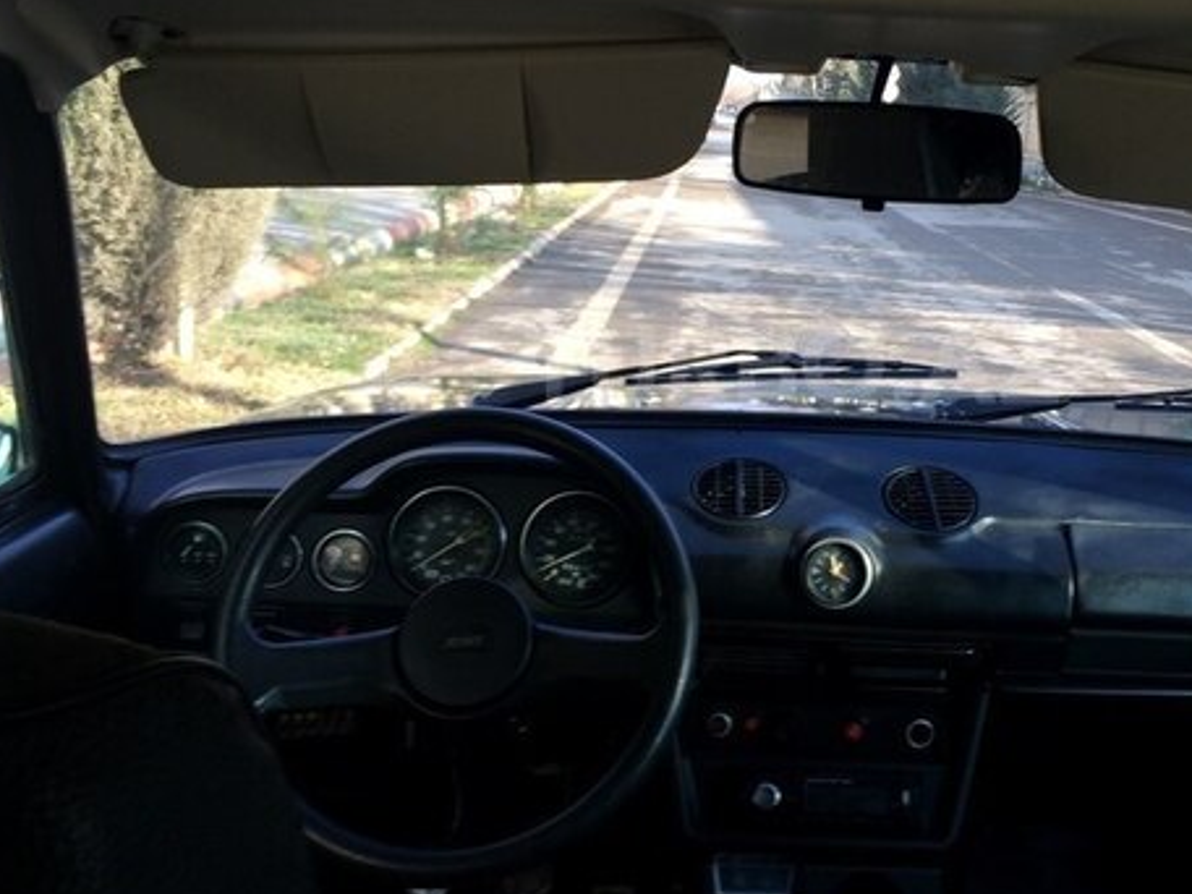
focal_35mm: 42
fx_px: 1446
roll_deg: -3.3
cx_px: 792
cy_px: 365
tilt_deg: -9.9
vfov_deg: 34.3
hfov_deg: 44.2
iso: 40
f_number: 2.2
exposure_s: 1/100
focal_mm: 4.15
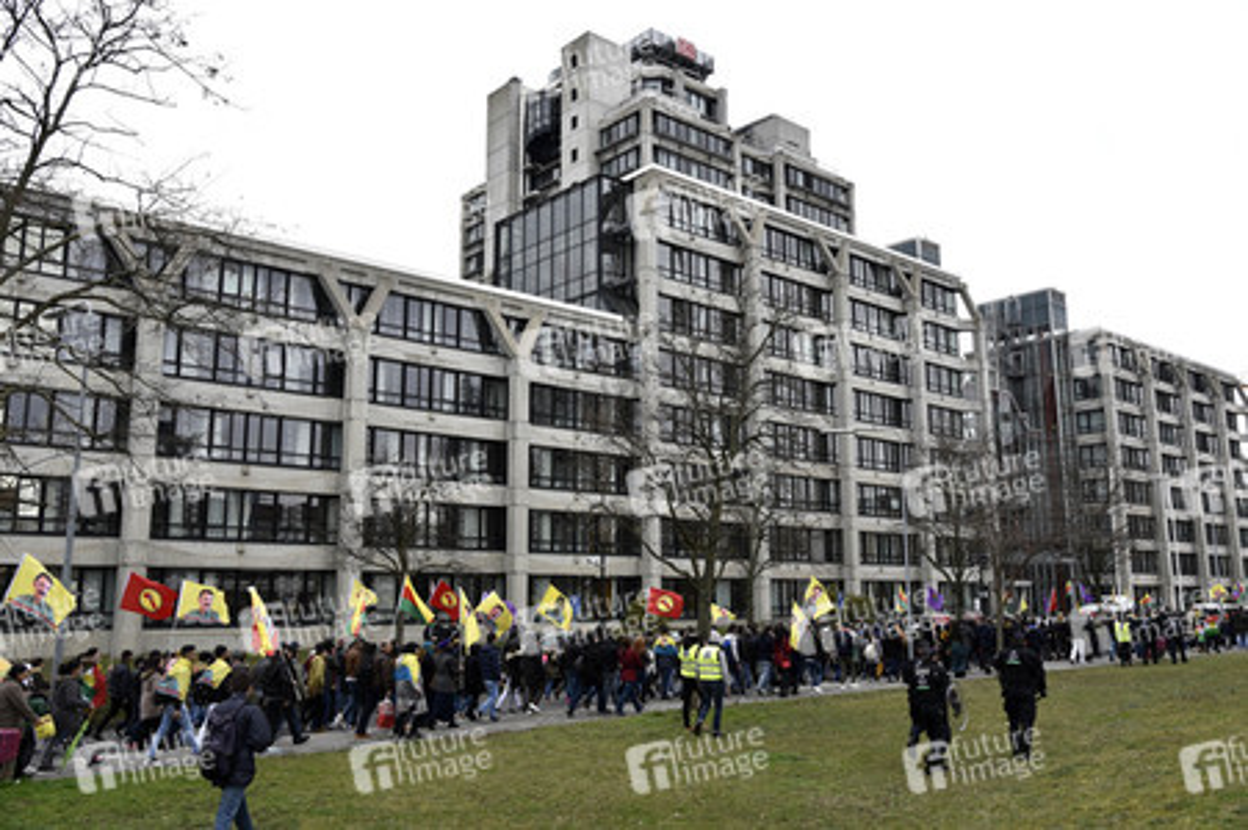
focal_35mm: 31
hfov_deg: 60.3
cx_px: 624
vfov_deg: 42.3
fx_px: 1074
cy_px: 415
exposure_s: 1/200
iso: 400
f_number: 7.1
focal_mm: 31
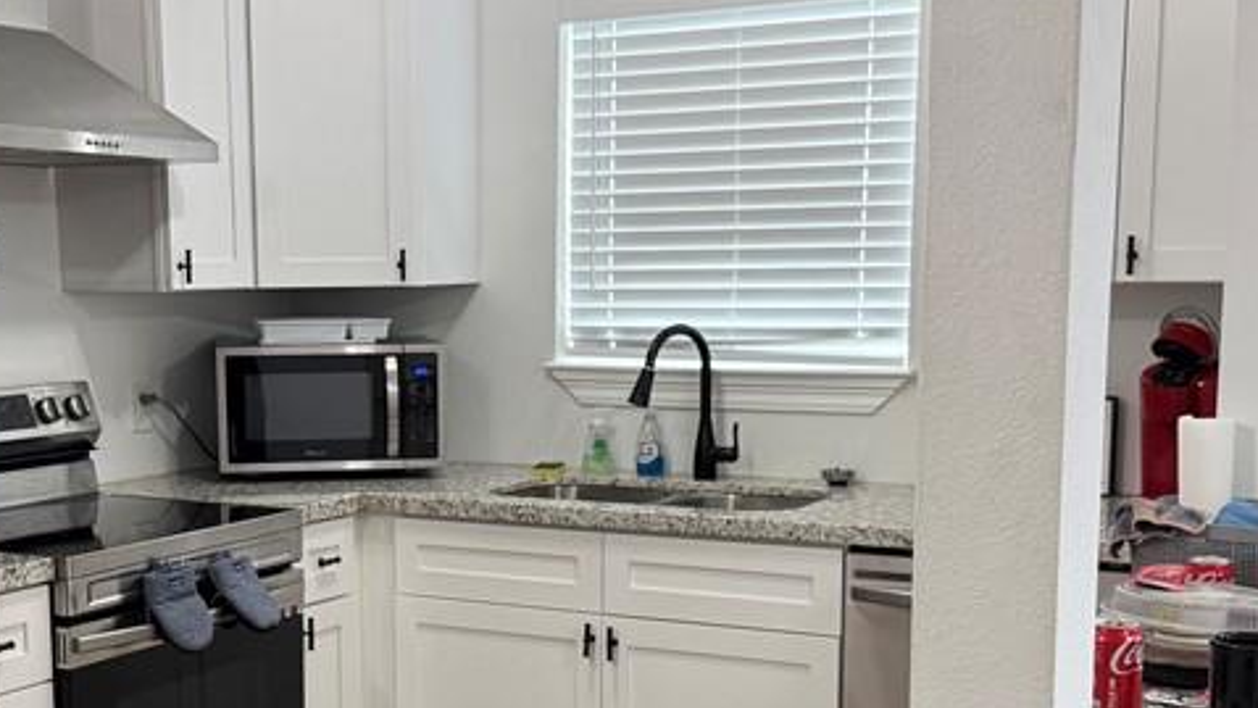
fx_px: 1868
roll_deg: +1.1
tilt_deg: -9.1
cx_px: 426
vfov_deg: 21.2
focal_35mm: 56
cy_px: 566
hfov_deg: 36.9
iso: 200
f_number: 1.78
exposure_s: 1/120
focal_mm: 6.76
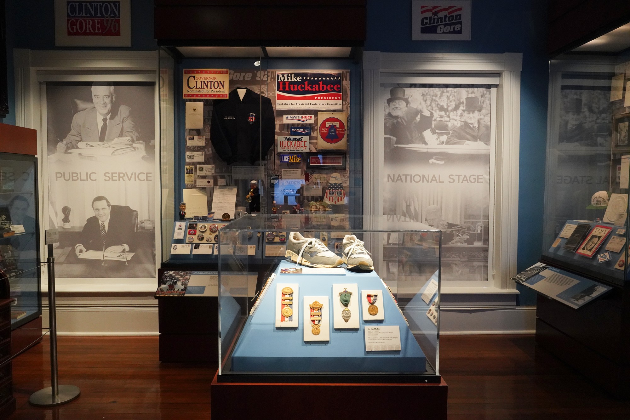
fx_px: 490
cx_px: 315
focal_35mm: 28
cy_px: 210
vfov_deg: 46.4
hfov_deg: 65.5
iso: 6400
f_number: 13
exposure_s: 1/100
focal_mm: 28
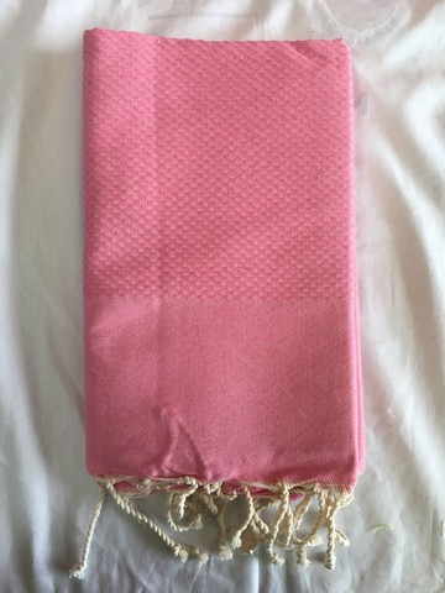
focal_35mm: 29
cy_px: 296
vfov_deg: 61.7
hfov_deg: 48.2
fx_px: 497
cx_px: 222
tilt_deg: -86.6
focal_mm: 4.15
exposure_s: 1/33
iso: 25
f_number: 2.2
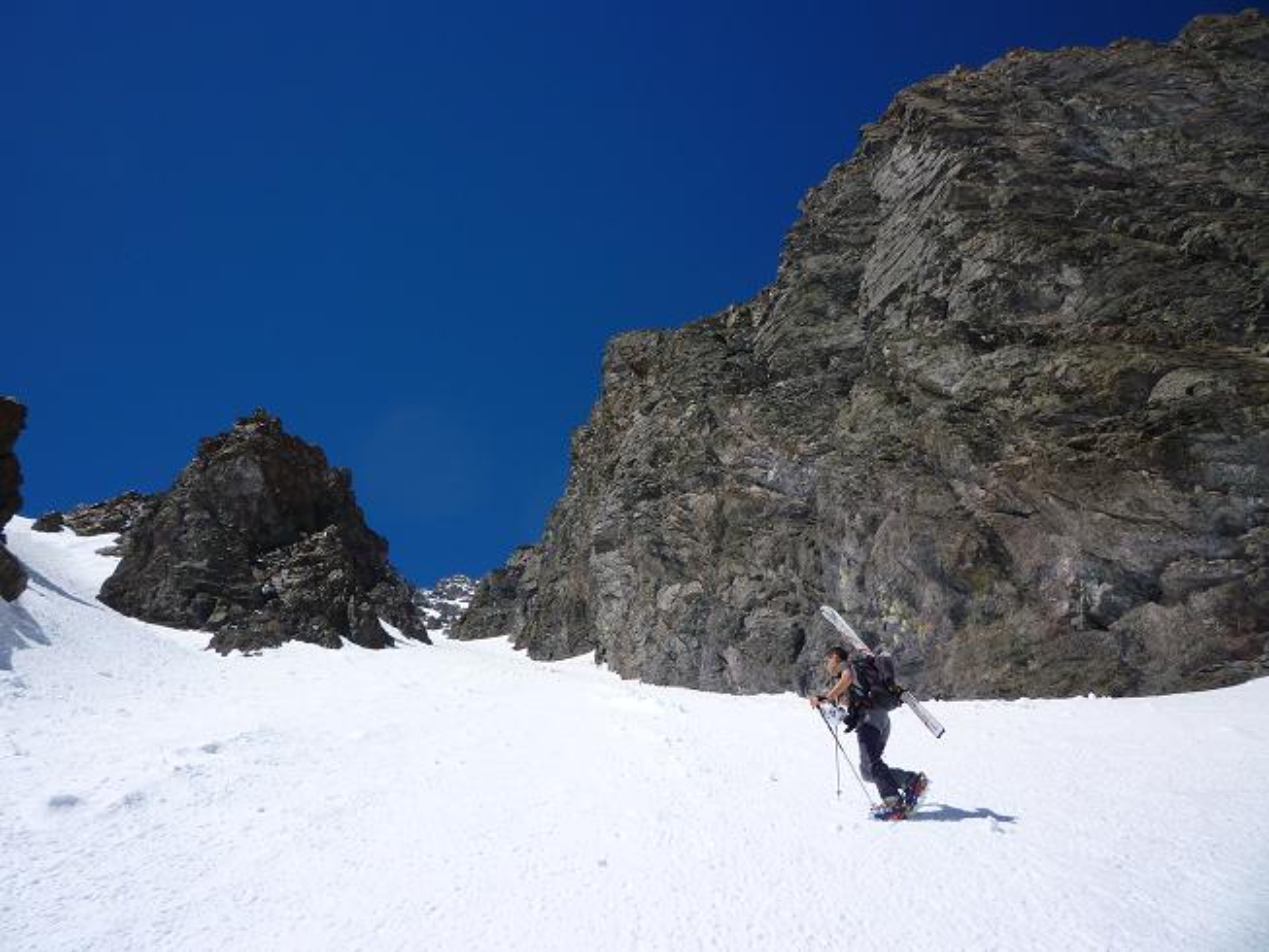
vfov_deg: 48.2
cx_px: 634
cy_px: 476
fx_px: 1063
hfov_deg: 61.7
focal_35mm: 29
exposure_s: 1/800
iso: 80
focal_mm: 5.2
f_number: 5.6
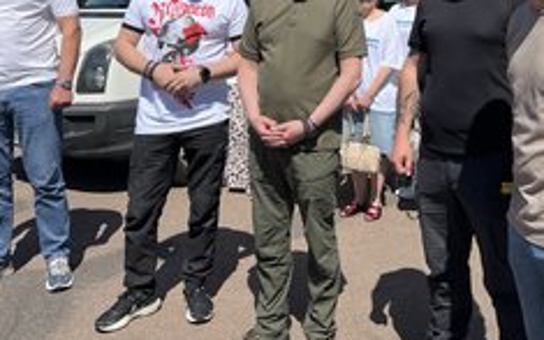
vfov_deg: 26.2
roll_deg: +1.1
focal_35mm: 47
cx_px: 370
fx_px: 697
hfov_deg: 42.0
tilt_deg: -1.3
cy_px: 12
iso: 50
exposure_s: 1/6993
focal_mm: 5.7
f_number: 1.5
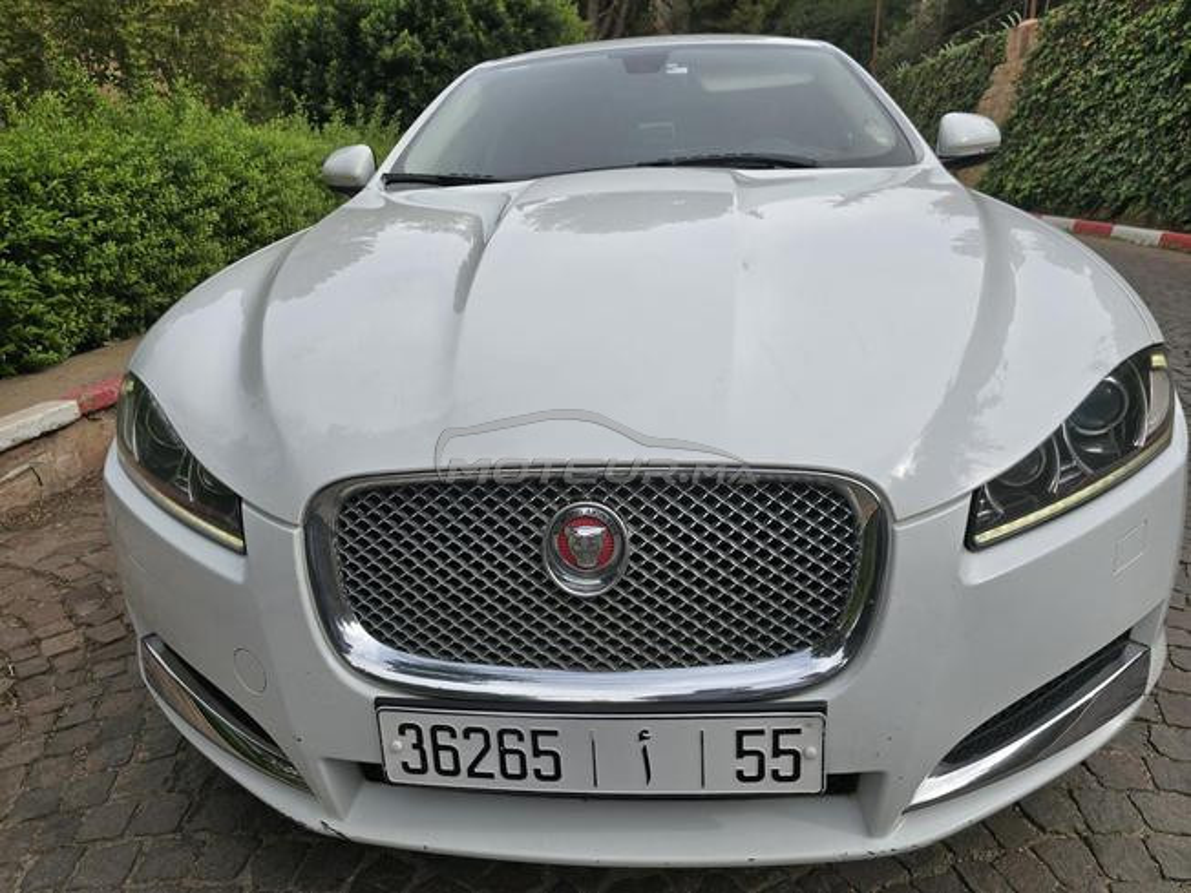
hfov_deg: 73.9
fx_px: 791
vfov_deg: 58.9
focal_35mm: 23
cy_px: 446
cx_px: 596
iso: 12
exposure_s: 1/559
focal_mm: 6.3
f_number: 1.7
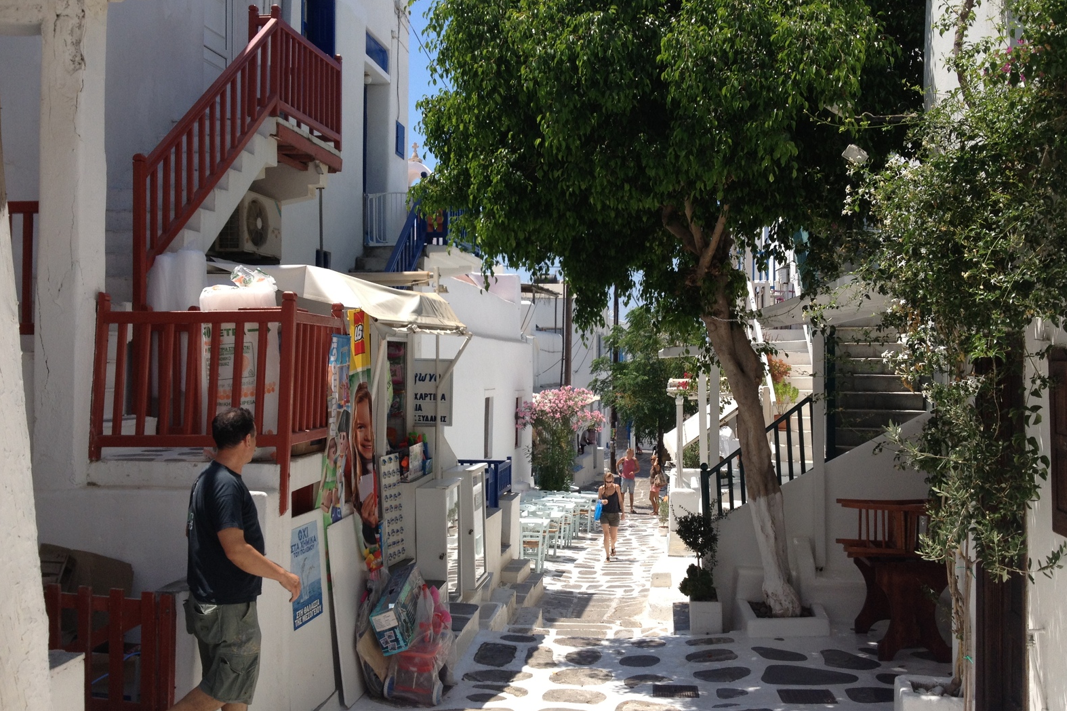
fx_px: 1096
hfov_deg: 51.9
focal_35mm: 37
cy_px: 340
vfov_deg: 35.9
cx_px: 531
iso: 50
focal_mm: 4.28
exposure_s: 1/1534
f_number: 2.4
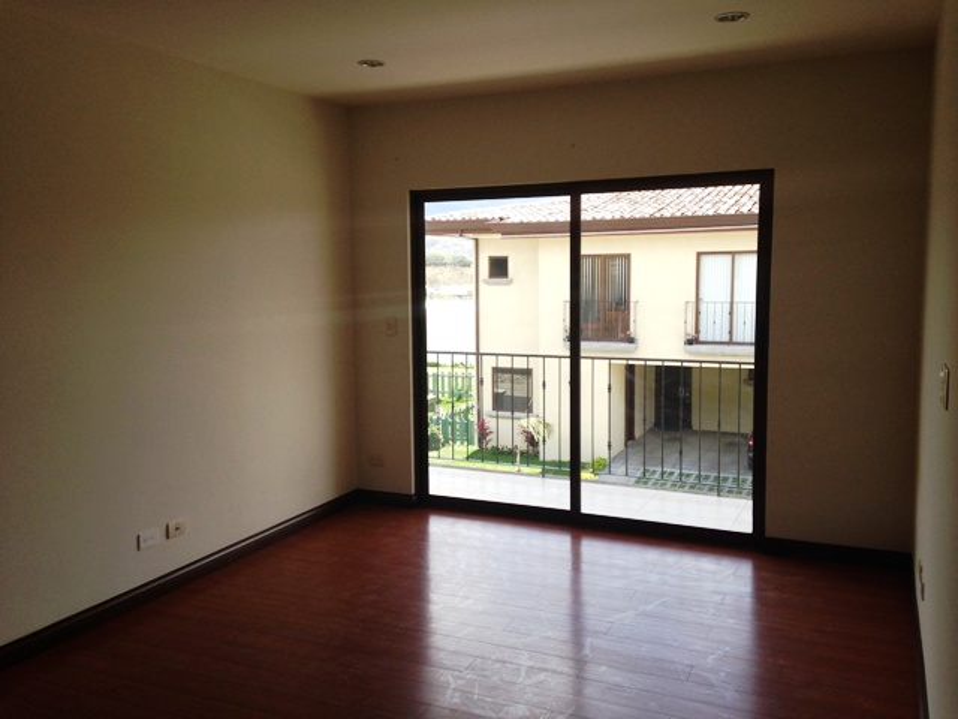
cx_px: 479
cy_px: 360
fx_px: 913
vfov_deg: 42.9
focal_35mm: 33
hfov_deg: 55.4
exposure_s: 1/398
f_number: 2.4
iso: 80
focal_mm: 4.12
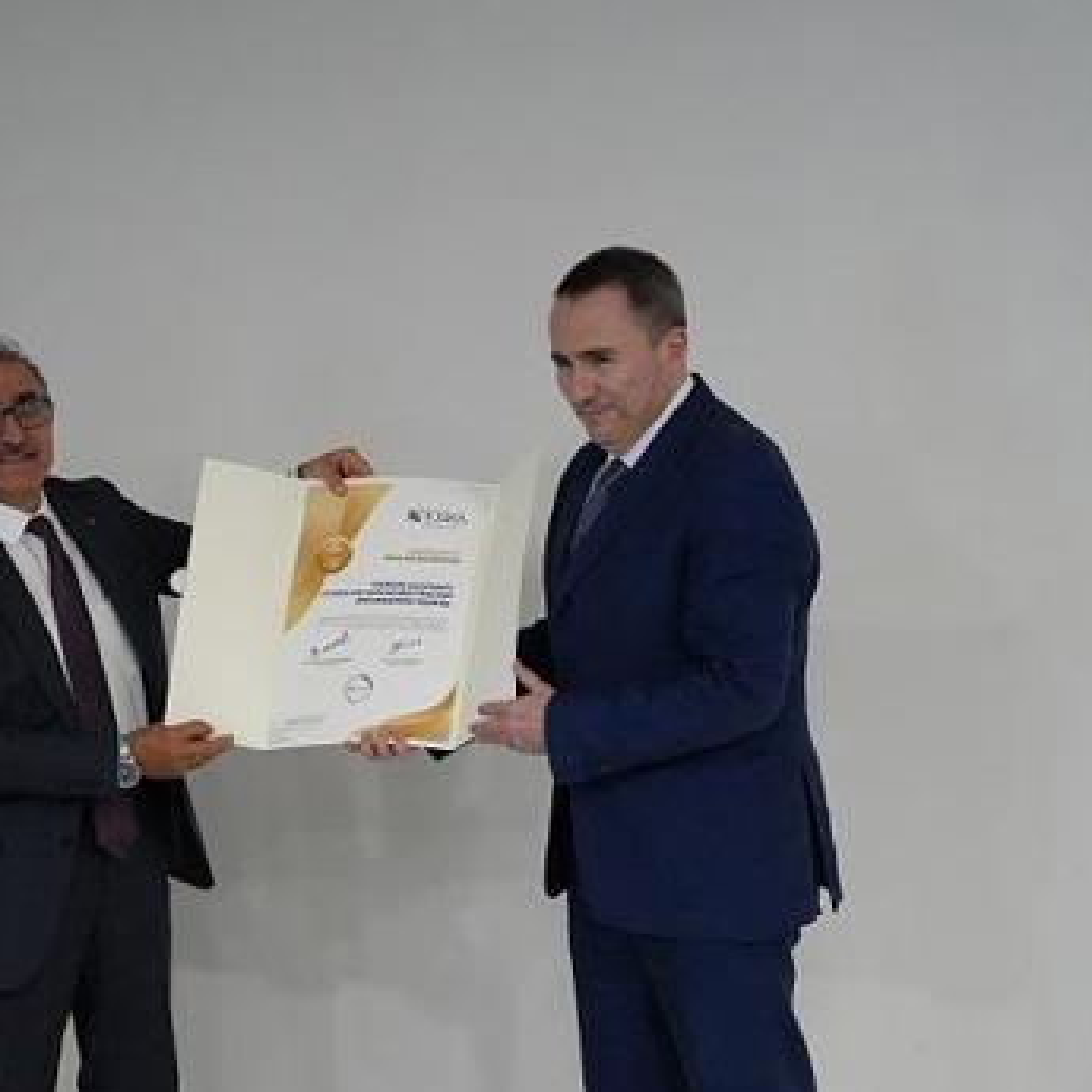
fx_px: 2677
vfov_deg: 23.1
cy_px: 551
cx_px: 318
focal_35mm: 75
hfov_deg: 22.9
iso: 6400
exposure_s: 1/160
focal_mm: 58
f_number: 4
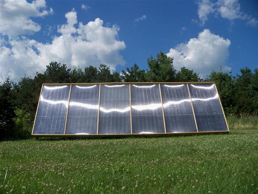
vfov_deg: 40.7
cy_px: 97
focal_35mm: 35
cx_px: 129
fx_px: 261
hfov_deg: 52.6
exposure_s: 1/1250
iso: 80
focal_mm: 6.2
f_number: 3.5
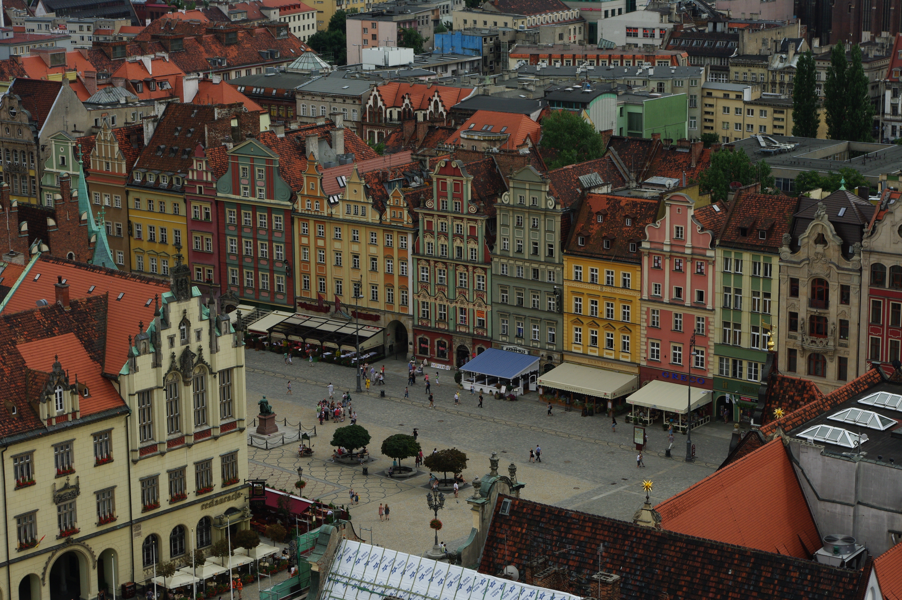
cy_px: 300
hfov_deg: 24.6
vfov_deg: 16.5
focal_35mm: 82
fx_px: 2065
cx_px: 451
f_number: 13
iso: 200
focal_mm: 55
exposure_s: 1/90
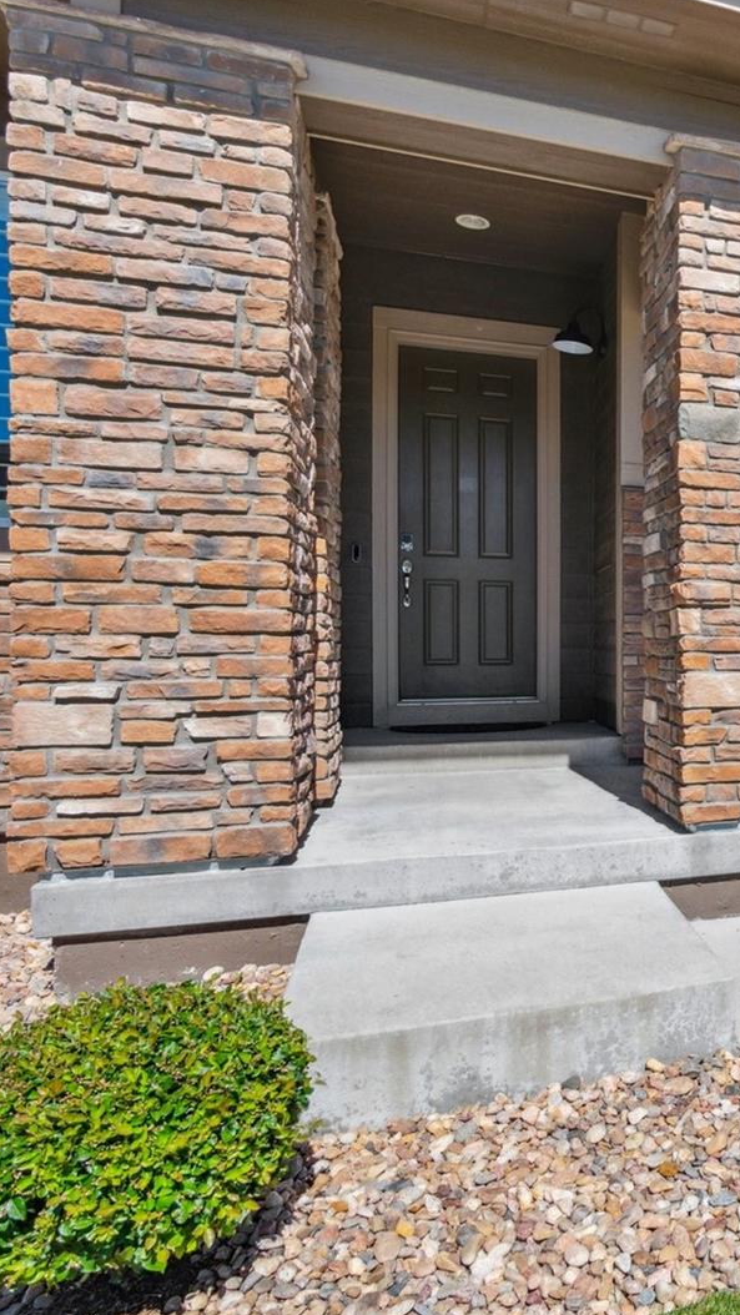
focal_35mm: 27
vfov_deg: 69.9
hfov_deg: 33.9
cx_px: 906
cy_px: 657
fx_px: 942
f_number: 8
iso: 400
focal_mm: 17
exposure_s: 1/1250
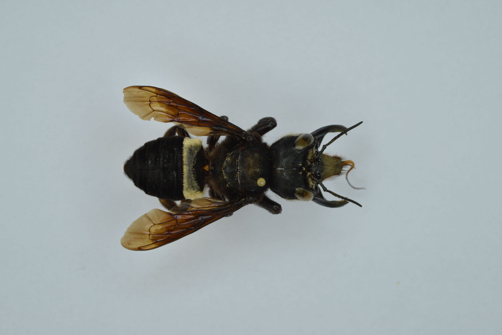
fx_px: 837
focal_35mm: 60
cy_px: 168
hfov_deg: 33.4
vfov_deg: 22.6
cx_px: 251
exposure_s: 1/30
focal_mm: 60
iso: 200
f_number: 16
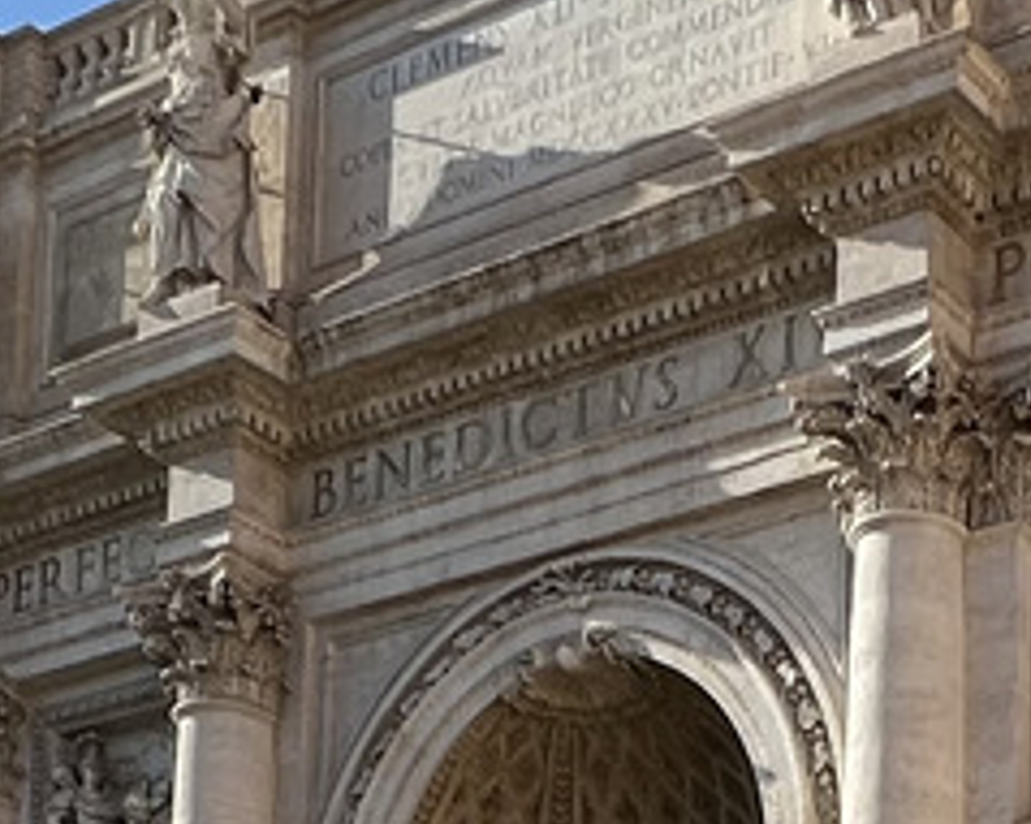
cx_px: 1001
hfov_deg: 21.8
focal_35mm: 85
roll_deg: -1.2
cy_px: 1626
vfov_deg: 14.9
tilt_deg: +3.6
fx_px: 2593
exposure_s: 1/1043
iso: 32
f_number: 1.8
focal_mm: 1.57
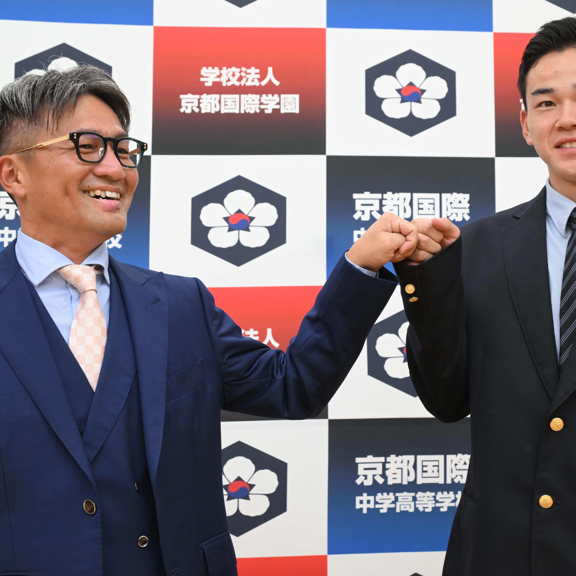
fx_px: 1186
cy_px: 289
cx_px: 349
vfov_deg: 27.3
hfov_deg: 27.2
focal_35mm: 63
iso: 1600
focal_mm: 49
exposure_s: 1/125
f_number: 5.6
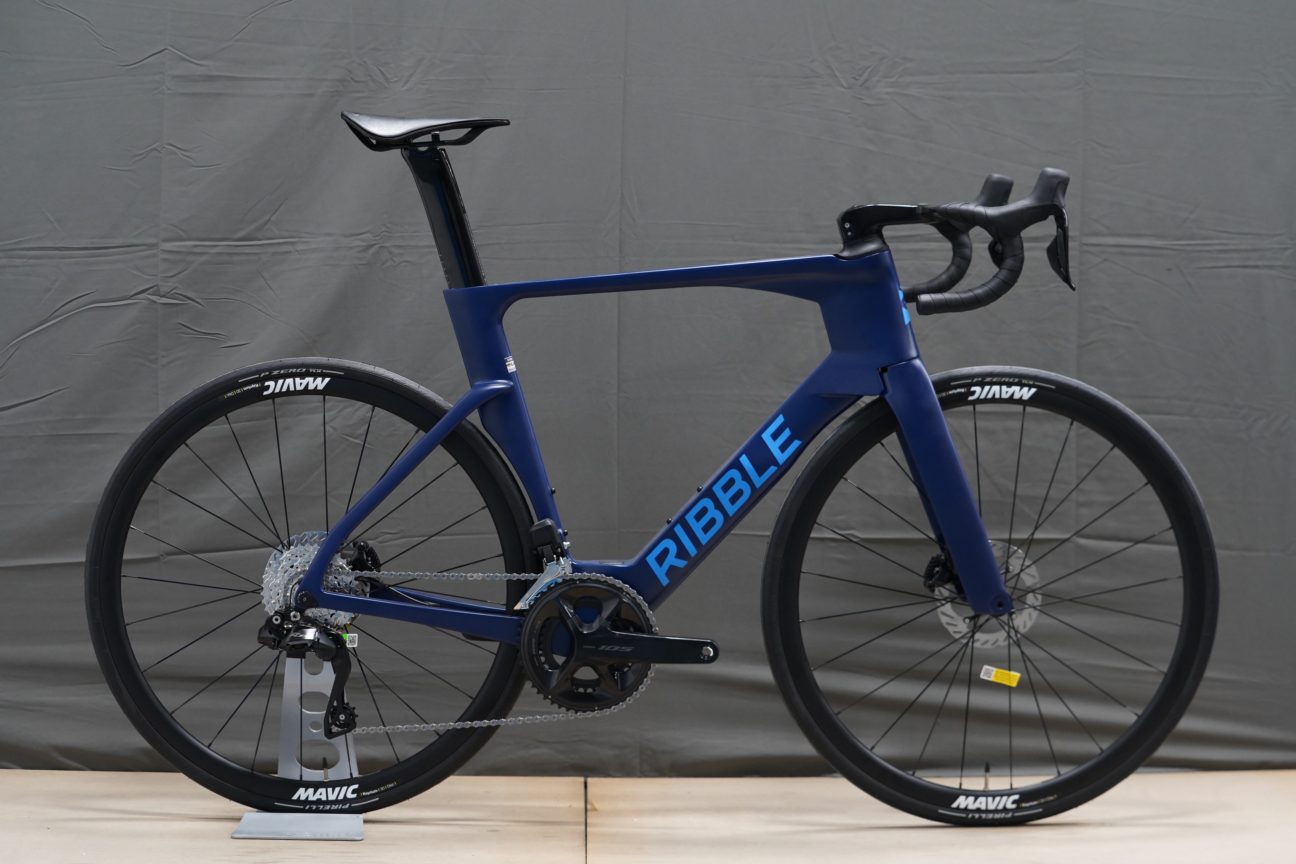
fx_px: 2520
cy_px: 432
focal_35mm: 70
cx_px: 648
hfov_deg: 28.8
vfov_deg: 19.5
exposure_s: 1/160
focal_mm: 70
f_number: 5
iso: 2500
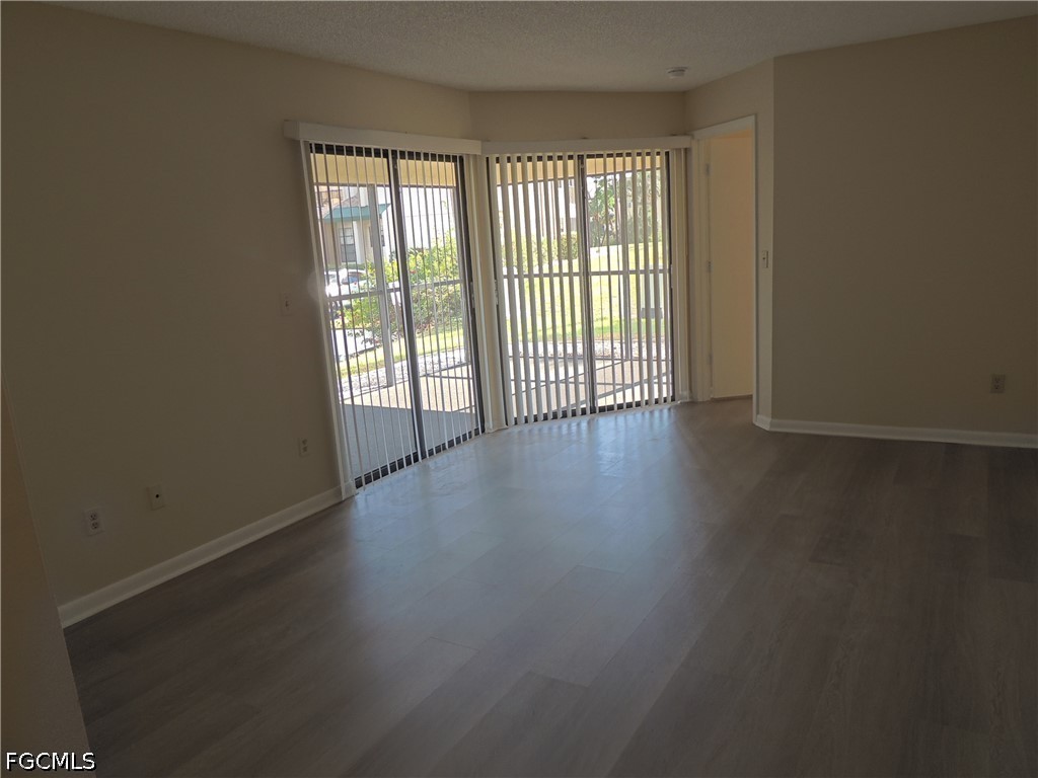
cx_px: 519
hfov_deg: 71.6
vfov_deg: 56.8
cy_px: 389
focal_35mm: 24
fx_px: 720
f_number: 3
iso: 100
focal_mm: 4.3
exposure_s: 1/80
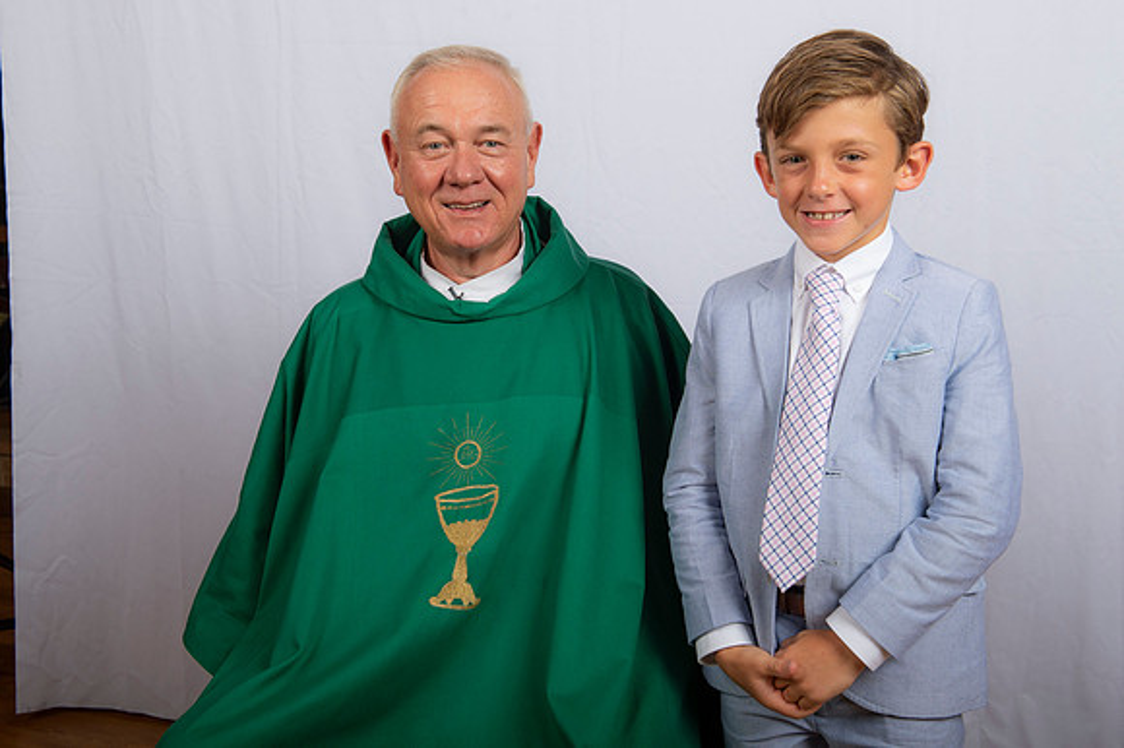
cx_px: 562
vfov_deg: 28.0
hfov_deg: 41.1
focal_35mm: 48
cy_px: 374
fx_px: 1498
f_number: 8
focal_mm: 48
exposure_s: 1/200
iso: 320
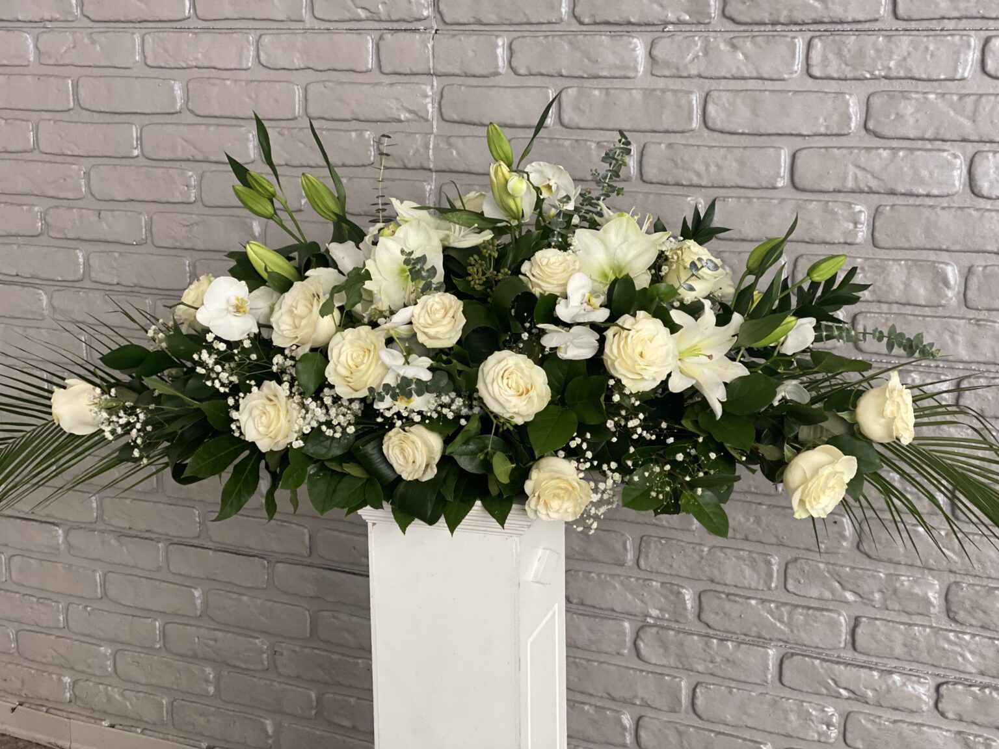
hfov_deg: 36.8
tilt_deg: -12.3
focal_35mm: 52
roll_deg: -0.2
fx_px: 1501
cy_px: 374
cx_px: 500
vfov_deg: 28.0
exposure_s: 1/50
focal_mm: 6
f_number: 2
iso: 160
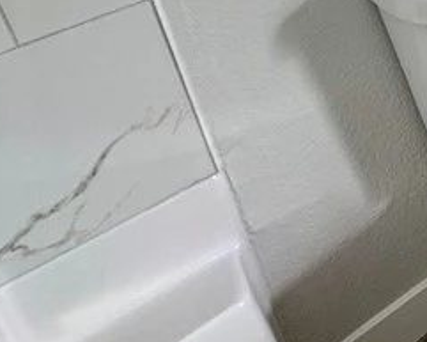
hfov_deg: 20.6
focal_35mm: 58
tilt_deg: -20.9
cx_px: 796
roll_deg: -0.9
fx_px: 733
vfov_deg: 20.5
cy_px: -234
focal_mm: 2.22
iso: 64
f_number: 2.2
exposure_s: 1/120
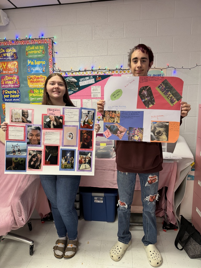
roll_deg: -0.1
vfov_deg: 71.6
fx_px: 186
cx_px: 100
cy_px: 134
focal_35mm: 24
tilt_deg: -8.6
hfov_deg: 56.8
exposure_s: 1/60
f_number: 1.78
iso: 200
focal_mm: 6.76
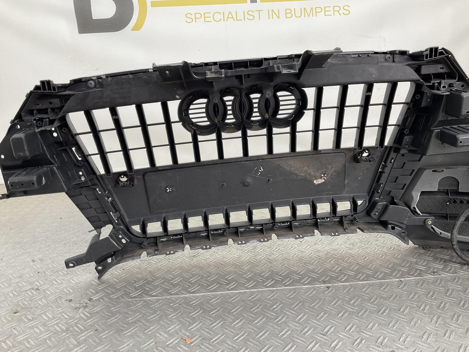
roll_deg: +1.4
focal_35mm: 29
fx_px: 393
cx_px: 234
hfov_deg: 61.7
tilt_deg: -15.8
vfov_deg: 48.2
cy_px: 176
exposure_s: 1/100
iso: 25
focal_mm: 3
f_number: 1.8
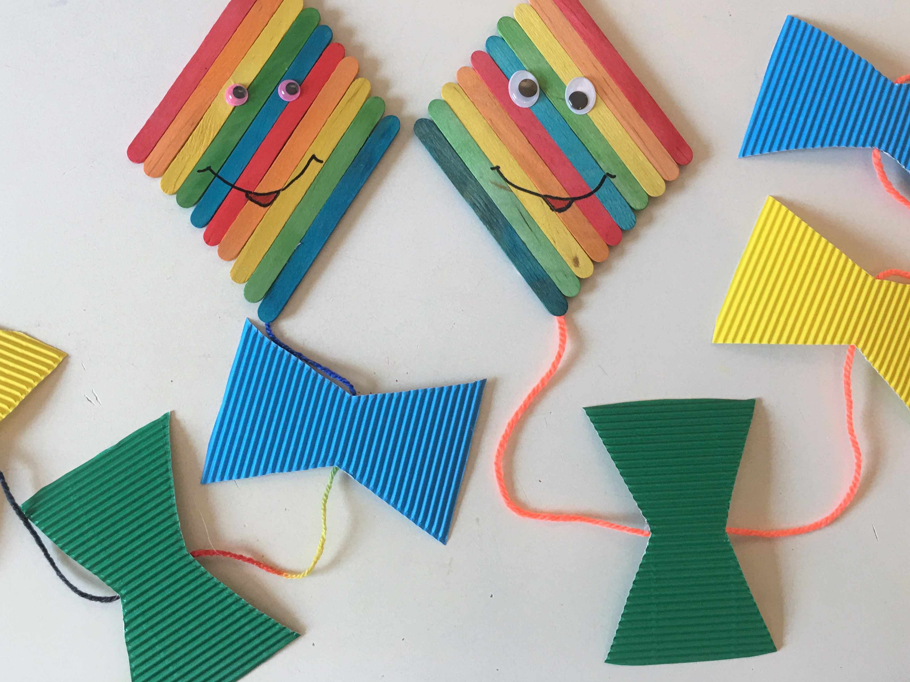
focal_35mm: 34
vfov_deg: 41.7
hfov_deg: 53.9
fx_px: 894
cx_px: 428
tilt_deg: -80.8
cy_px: 290
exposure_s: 1/17
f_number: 2.2
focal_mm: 4.15
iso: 32
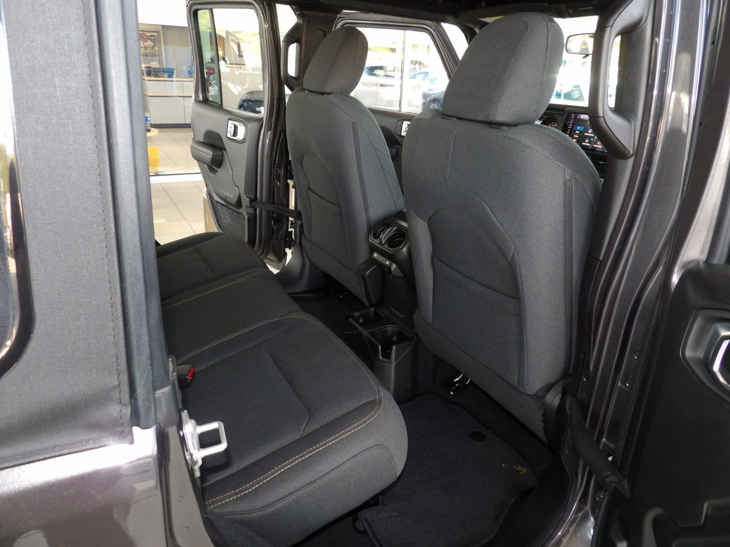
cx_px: 365
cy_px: 274
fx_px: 506
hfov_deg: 71.6
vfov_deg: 56.8
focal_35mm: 24
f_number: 3.2
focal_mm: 4.3
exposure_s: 1/30
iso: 200
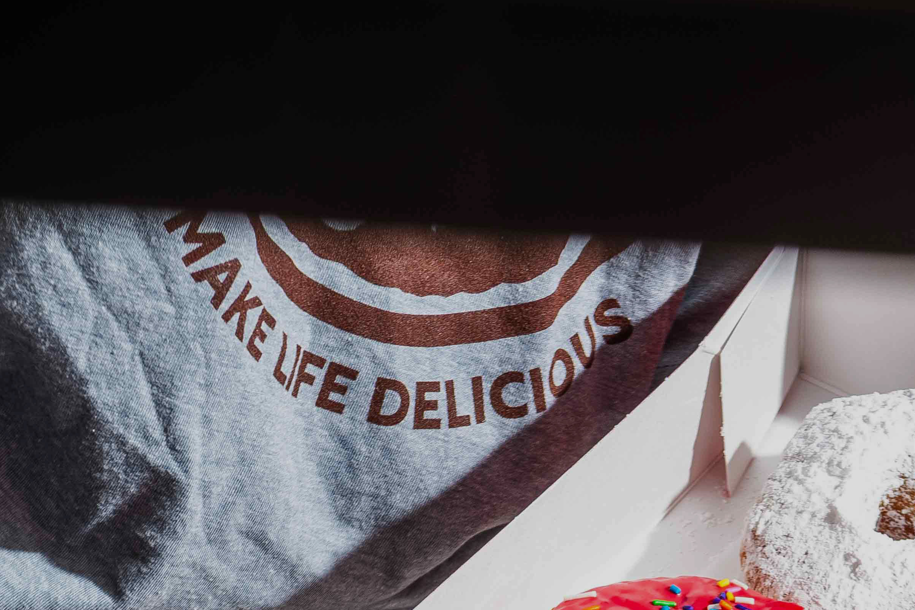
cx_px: 682
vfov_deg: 3.8
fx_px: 9175
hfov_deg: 5.7
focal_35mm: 361
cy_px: 826
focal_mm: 105
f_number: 10
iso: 100
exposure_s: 1/250
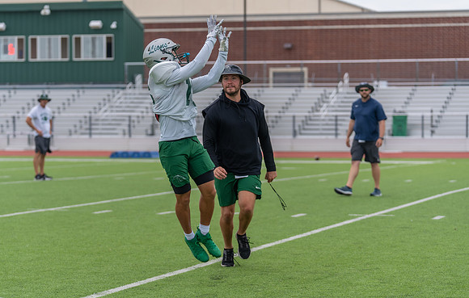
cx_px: 216
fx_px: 1606
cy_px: 168
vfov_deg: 10.6
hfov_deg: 16.6
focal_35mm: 125
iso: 160
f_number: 3.5
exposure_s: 1/1250
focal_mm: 111
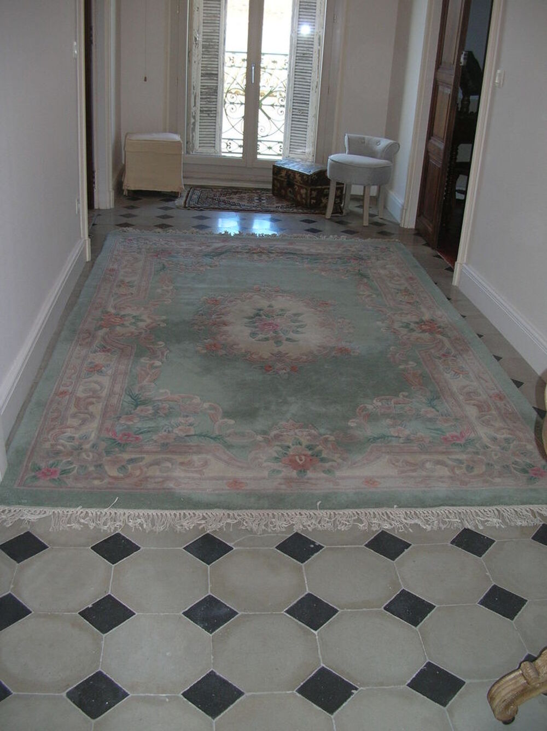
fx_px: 739
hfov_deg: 40.6
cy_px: 366
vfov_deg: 52.7
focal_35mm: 35
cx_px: 274
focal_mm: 5.8
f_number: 2.8
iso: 73
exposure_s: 1/60.1
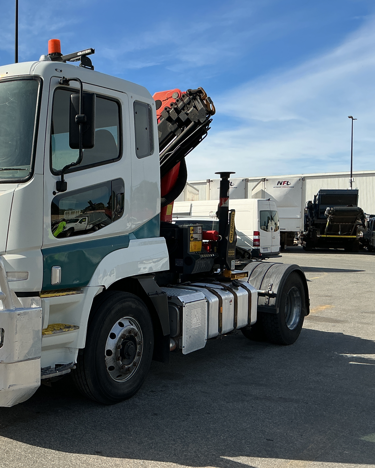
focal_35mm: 40
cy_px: 243
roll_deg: +0.4
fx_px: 555
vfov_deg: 45.8
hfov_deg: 35.8
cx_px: 64
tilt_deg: -1.6
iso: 25
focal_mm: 3
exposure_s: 1/2320
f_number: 1.8
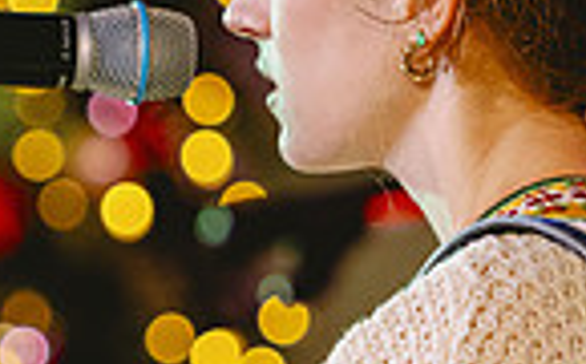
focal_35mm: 654
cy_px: 184
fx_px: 10424
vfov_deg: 2.0
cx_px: -150
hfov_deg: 3.2
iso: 3200
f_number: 2.8
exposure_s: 1/250
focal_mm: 160
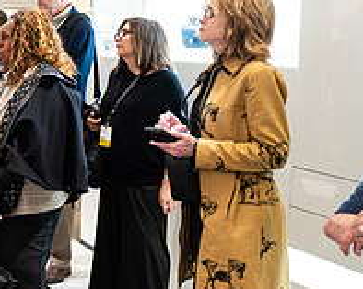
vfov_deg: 22.4
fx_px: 729
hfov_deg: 24.2
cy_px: 103
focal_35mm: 68
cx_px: -120
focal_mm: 24
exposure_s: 1/160
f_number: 3.2
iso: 1000
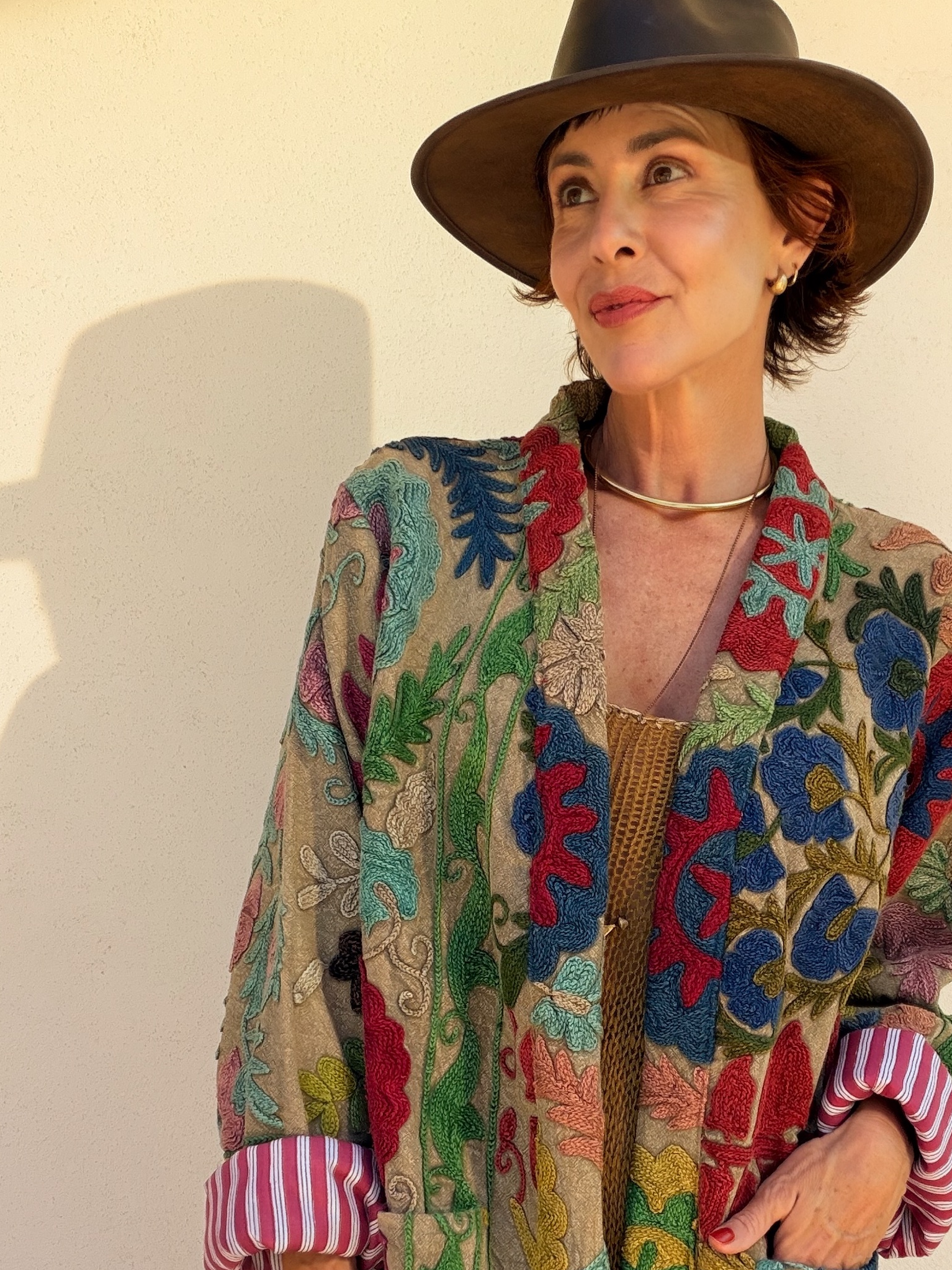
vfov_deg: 41.9
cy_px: 921
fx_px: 1613
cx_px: 633
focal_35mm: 44
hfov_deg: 32.6
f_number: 1.9
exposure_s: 1/334
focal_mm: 2.71
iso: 25
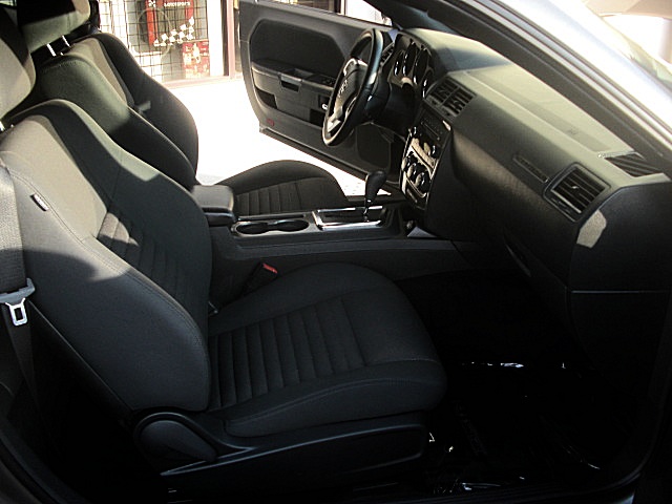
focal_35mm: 36
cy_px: 252
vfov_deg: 39.7
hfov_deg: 51.4
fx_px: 699
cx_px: 336
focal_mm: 6.3
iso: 100
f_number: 2.8
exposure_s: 1/125
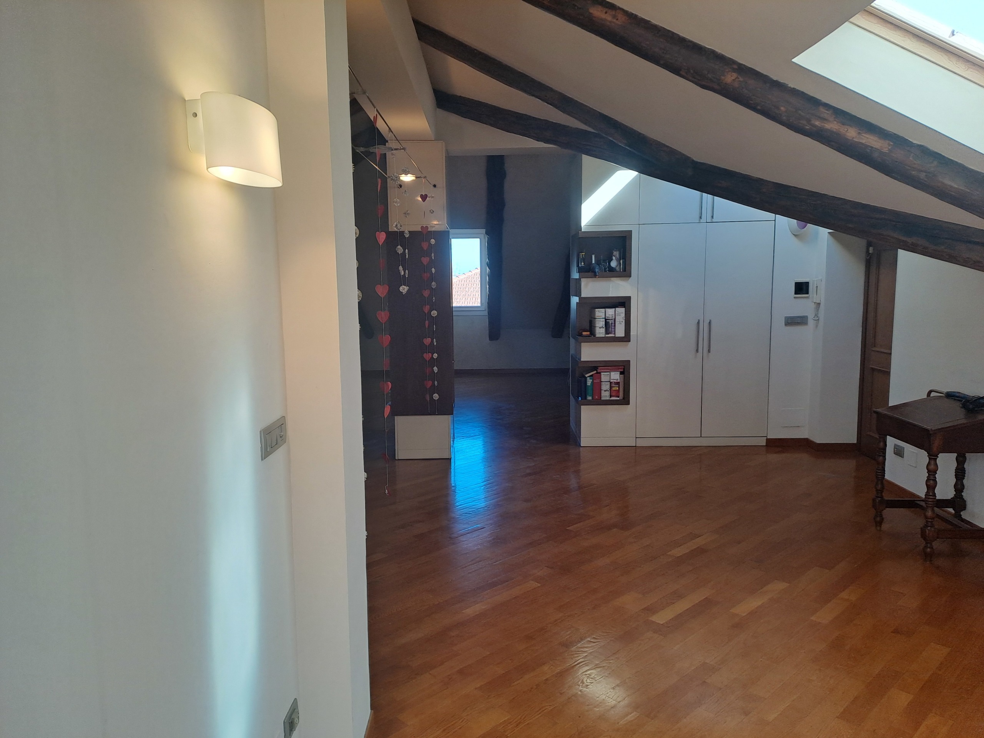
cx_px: 492
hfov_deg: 69.4
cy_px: 369
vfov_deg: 54.9
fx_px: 711
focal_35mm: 25
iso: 32
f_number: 1.8
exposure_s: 1/101
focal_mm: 4.65
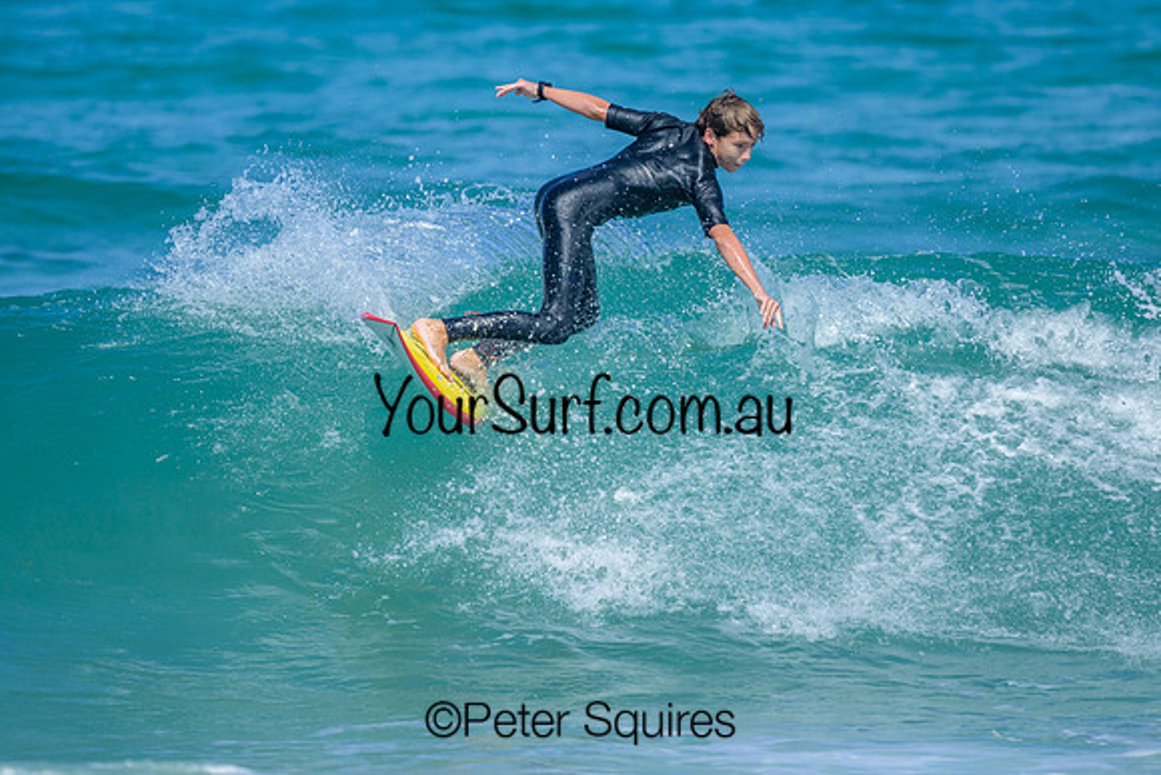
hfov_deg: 2.1
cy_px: 370
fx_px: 31543
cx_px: 626
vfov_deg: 1.4
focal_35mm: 978
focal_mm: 800
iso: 360
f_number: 6.3
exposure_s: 1/2500
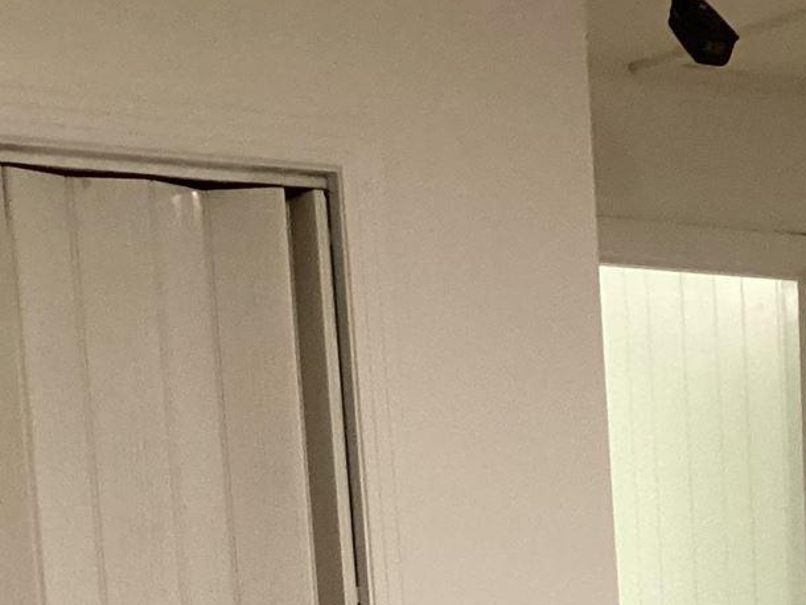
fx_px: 2422
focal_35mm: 104
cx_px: 994
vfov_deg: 13.2
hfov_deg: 17.9
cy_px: 1003
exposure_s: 1/40
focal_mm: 3.3
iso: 400
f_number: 2.4
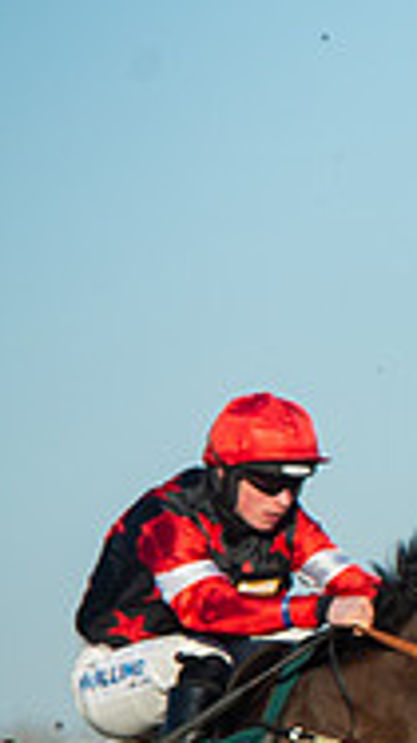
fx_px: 13109
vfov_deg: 3.2
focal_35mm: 666
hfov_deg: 1.8
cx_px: 1443
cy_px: 763
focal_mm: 160
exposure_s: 1/3200
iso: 500
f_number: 6.3
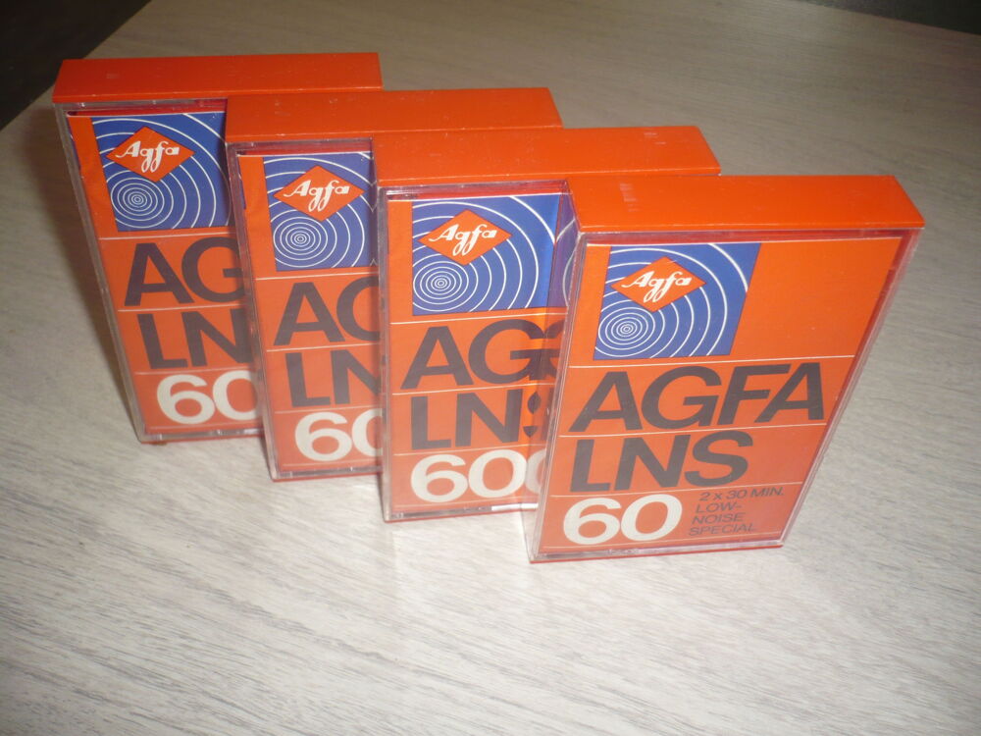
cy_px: 368
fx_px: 992
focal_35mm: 35
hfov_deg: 52.6
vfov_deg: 40.7
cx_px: 490
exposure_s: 1/30
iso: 100
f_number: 2.8
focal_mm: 5.8
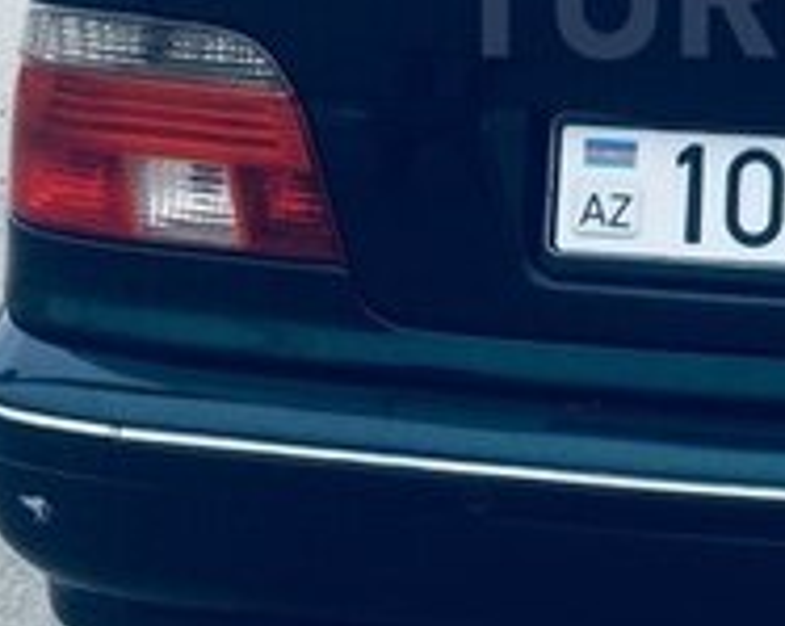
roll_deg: -1.6
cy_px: -6
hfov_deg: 18.4
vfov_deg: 15.1
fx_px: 2320
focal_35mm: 100
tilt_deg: -13.0
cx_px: 877
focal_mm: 4.15
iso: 32
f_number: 2.2
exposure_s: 1/1026
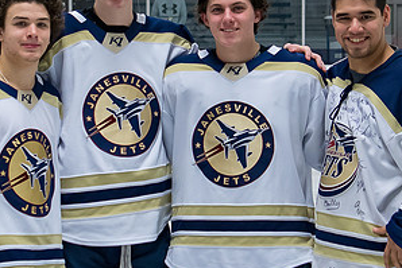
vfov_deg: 9.2
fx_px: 1676
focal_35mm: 150
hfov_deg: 13.7
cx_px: 195
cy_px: 101
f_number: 4
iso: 800
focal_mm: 35
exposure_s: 1/320
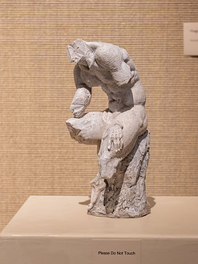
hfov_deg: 16.1
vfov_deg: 21.3
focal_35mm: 92
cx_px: 118
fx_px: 701
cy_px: 149
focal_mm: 70
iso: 1000
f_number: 5.6
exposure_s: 1/60
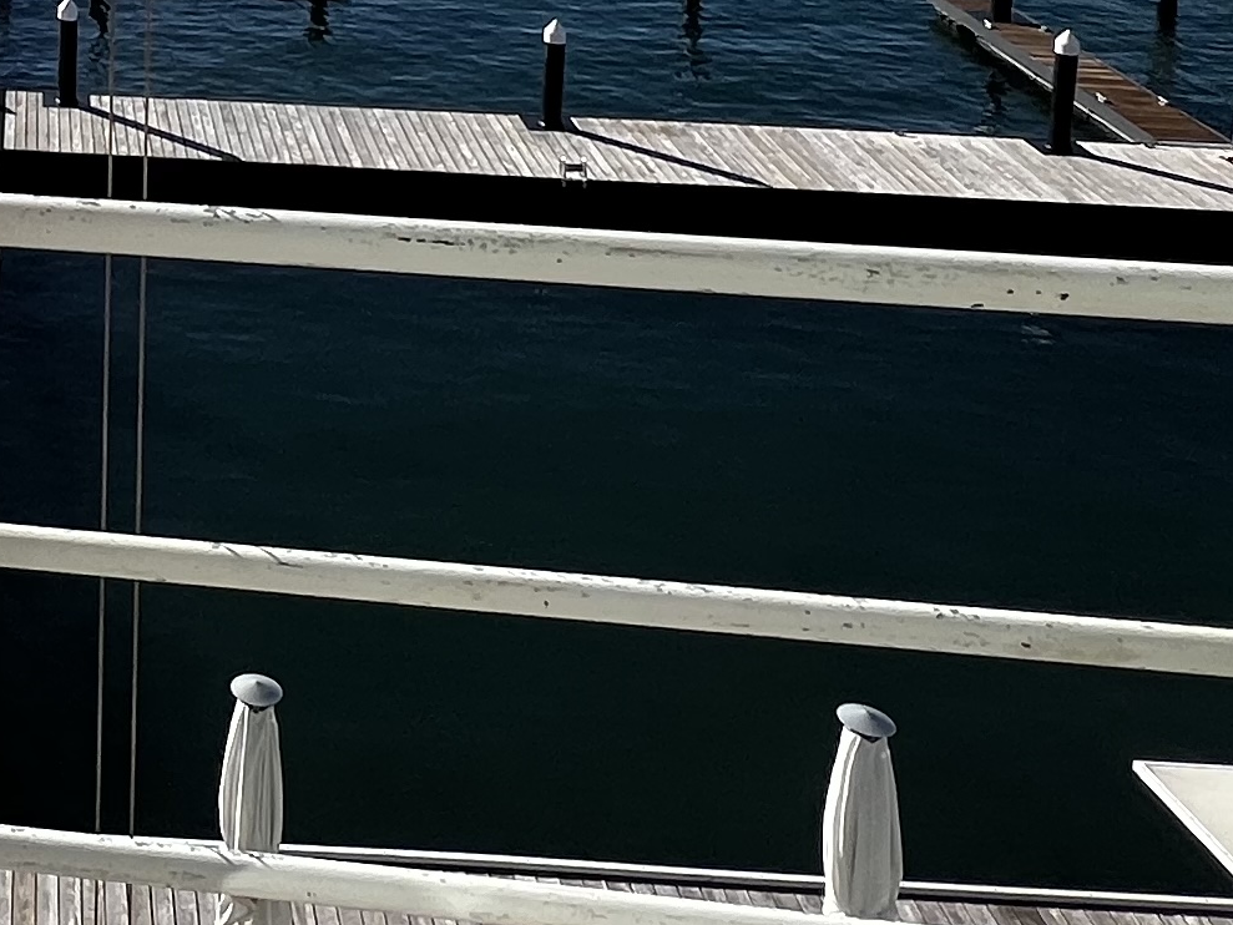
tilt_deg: -5.8
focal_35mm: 53
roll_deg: +0.2
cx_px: -276
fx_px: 1888
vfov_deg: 23.1
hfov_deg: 30.3
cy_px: -396
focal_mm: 1.57
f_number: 1.8
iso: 32
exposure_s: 1/2222
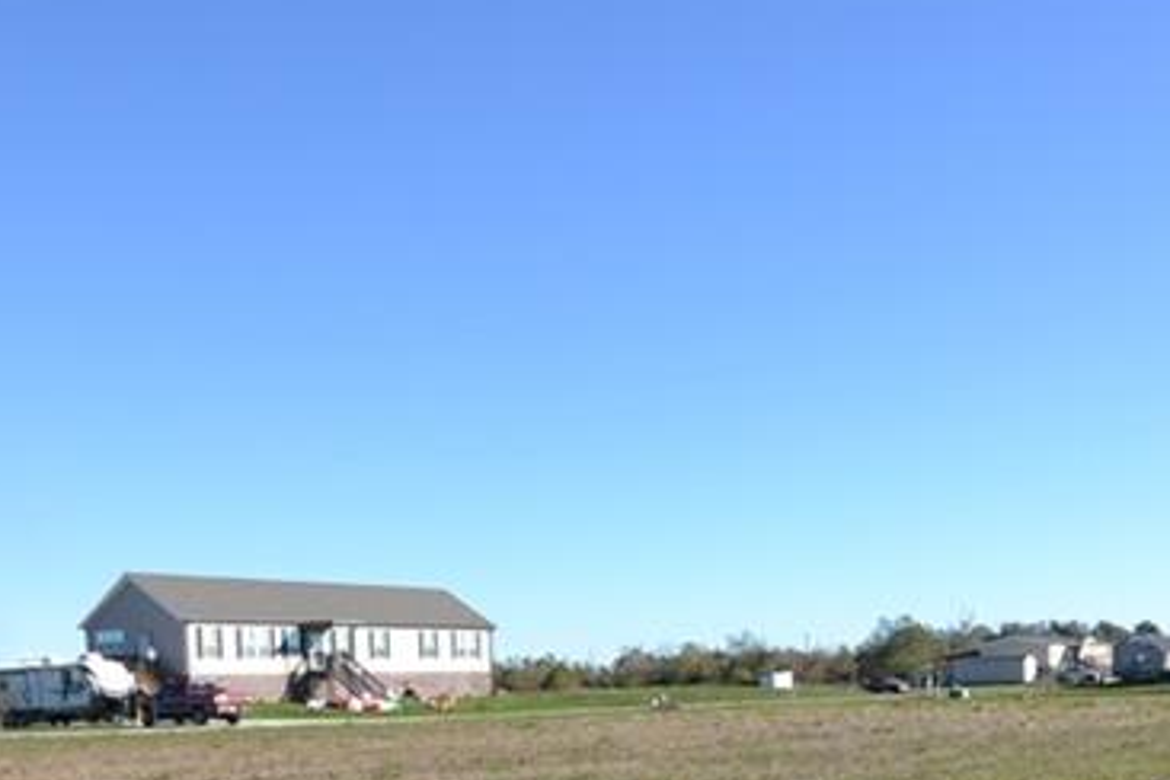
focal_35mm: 42
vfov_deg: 30.2
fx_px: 1365
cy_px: 738
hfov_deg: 46.2
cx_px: 690
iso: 100
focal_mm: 10
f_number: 7.1
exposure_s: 1/200
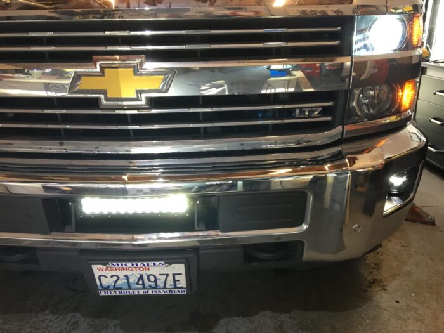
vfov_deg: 48.2
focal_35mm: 29
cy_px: 166
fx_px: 372
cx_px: 222
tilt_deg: -19.6
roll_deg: +1.3
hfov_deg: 61.7
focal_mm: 4.15
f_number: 2.2
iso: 64
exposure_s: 1/30
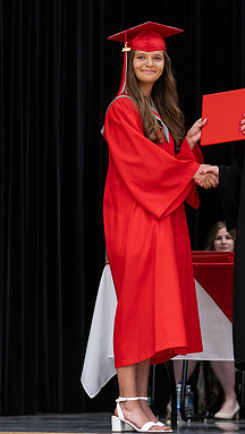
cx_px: 187
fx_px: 2052
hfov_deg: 6.8
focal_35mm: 178
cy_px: 224
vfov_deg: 12.1
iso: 1000
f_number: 2.8
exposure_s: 1/200
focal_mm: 85
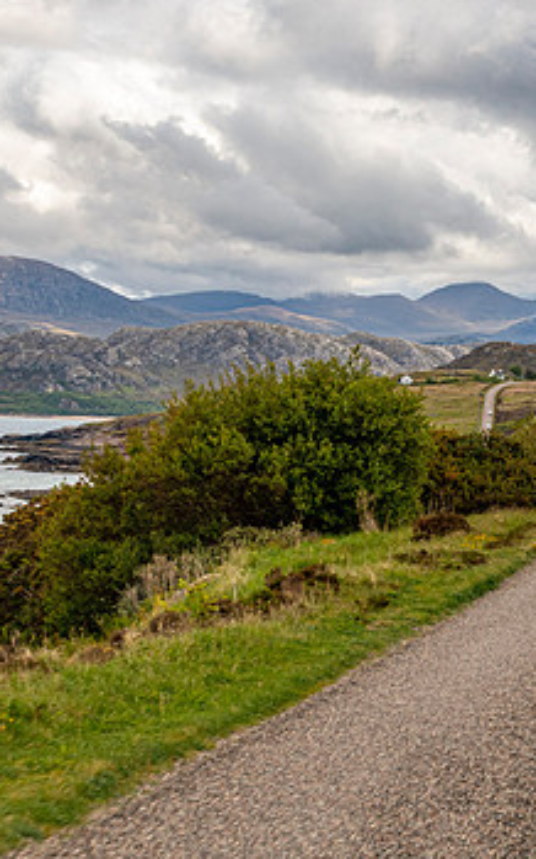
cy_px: 400
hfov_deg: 13.5
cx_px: 602
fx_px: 2221
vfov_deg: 21.9
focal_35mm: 95
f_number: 7.1
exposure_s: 1/200
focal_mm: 20.43
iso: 125
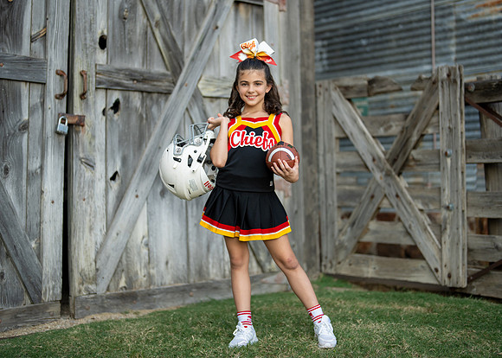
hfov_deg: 33.6
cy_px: 167
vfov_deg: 24.3
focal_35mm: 58
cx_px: 256
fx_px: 832
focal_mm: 50
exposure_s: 1/2000
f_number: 1.2
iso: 125
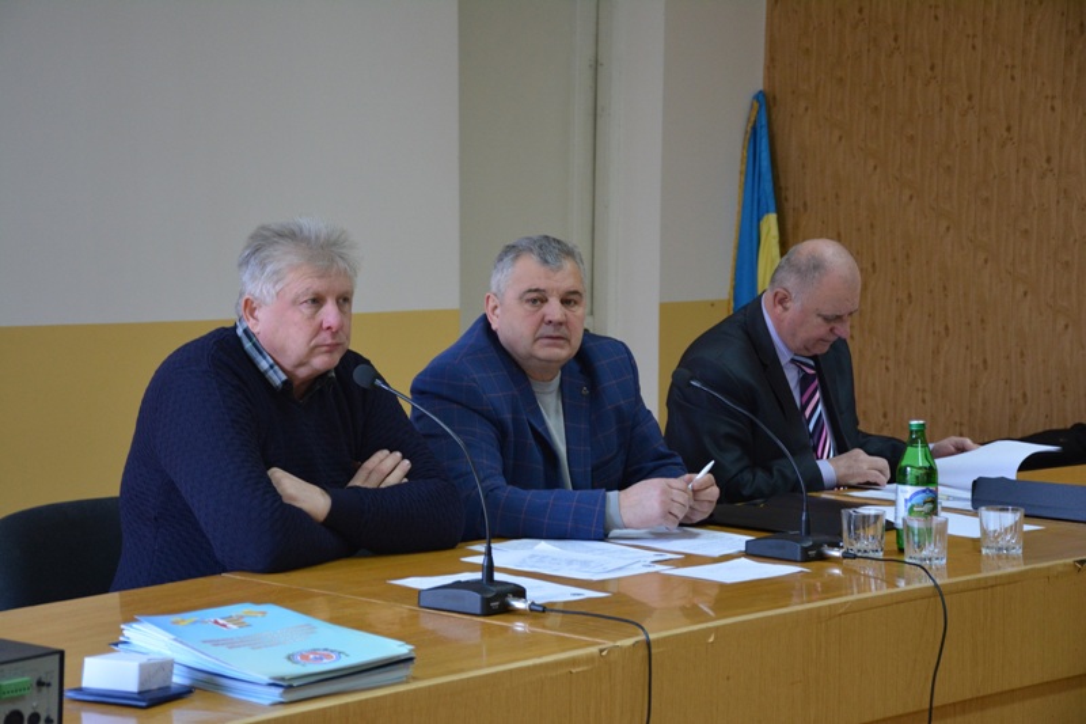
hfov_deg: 26.0
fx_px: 2352
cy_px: 362
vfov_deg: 17.5
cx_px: 543
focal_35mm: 78
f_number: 4.8
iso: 1400
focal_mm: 52
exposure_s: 1/30
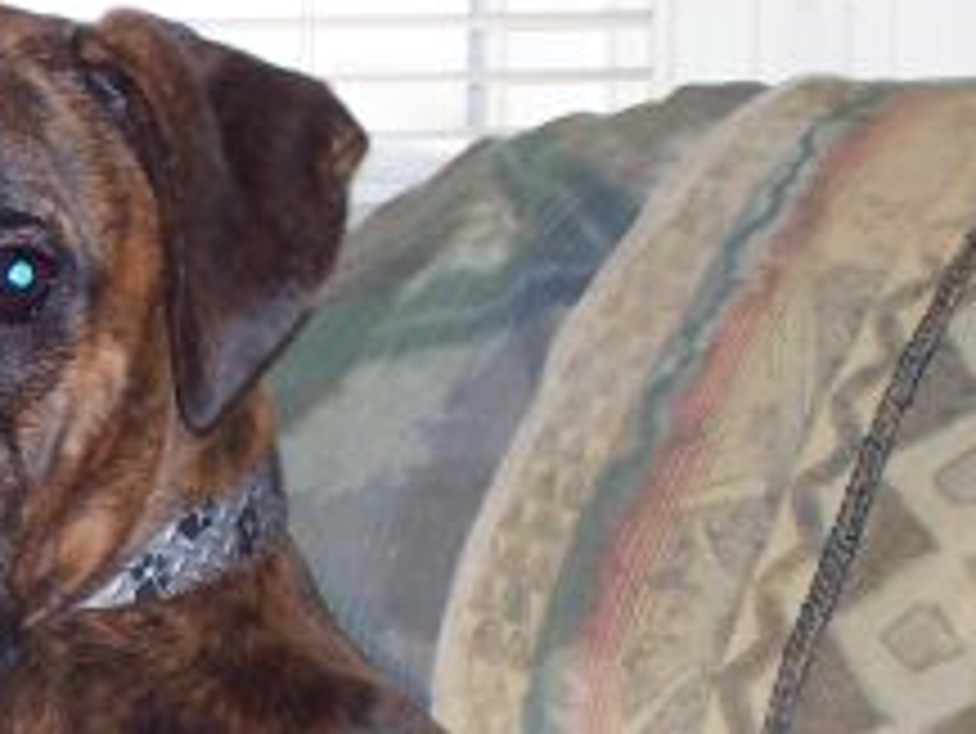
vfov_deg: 7.1
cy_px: 594
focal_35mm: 209
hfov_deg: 9.4
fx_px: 5896
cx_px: -139
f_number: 4
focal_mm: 10.8
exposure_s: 1/90
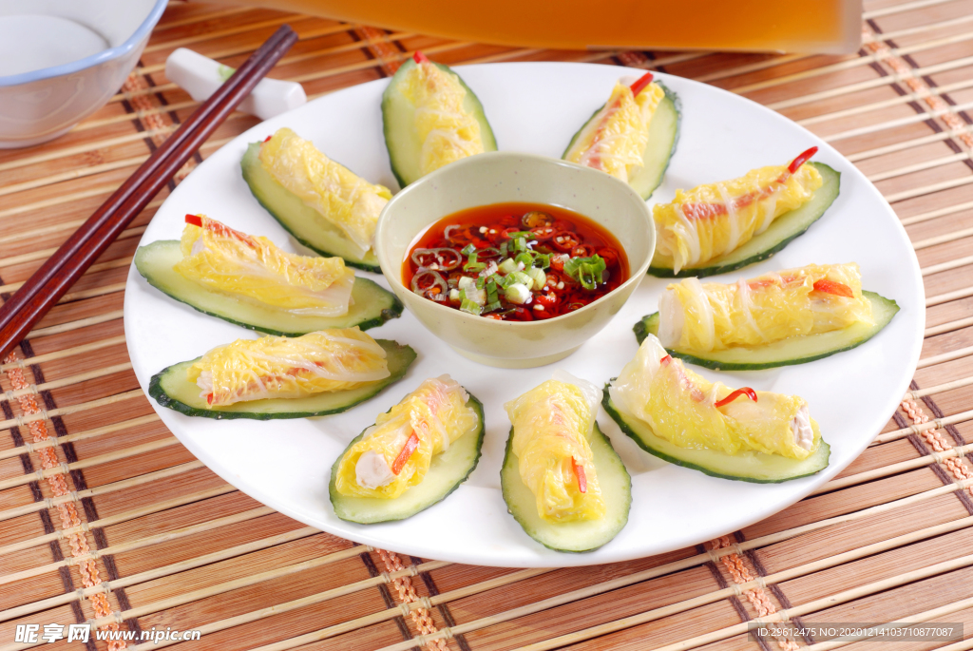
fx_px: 2435
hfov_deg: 22.6
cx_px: 486
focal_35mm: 90
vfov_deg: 15.2
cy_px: 326
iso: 100
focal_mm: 60
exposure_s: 1/200
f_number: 10
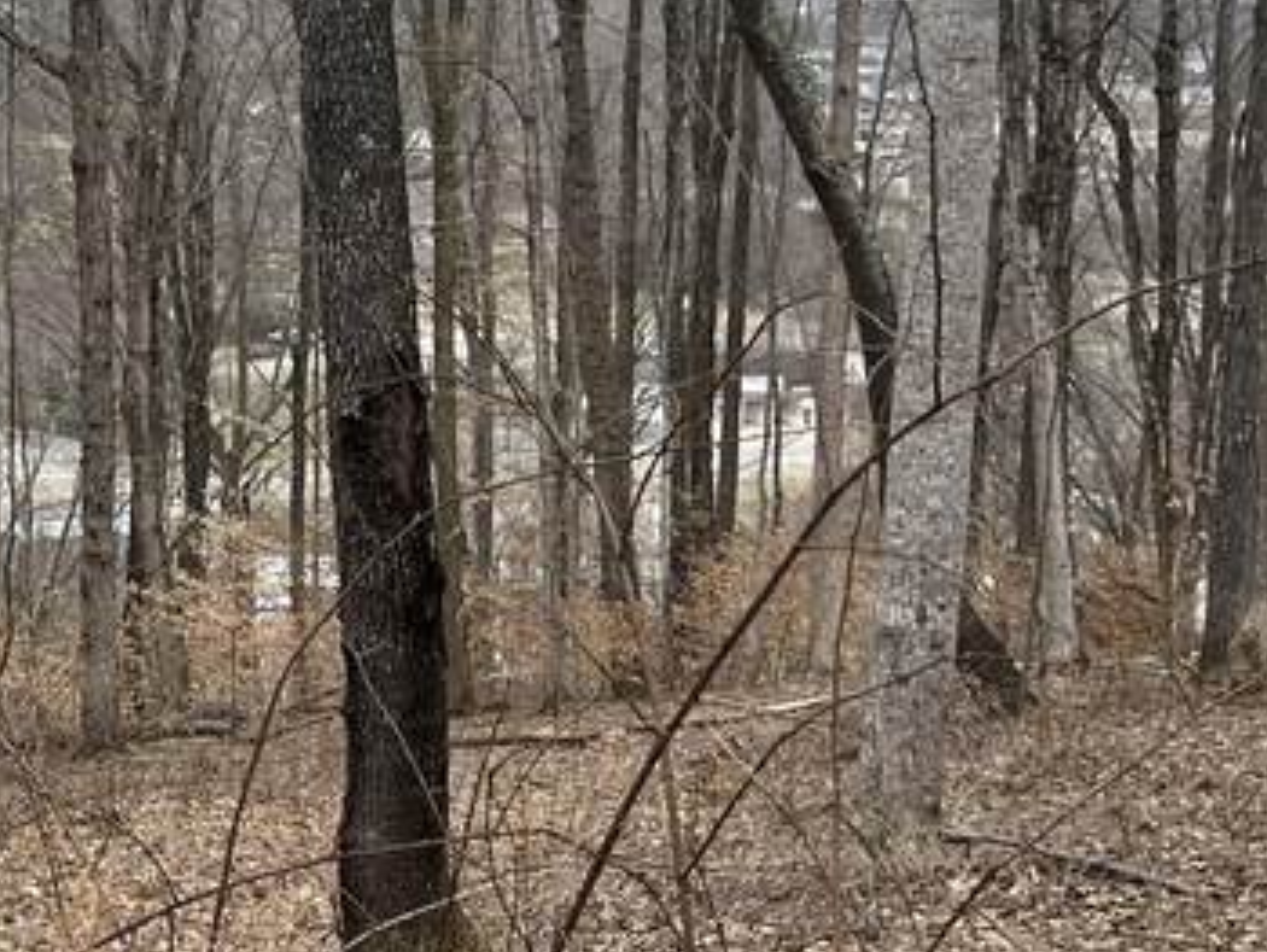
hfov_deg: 17.4
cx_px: -912
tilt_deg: -5.6
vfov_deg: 15.5
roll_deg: -1.1
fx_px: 3480
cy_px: 217
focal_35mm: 95
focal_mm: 5.1
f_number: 1.6
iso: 50
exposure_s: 1/1558
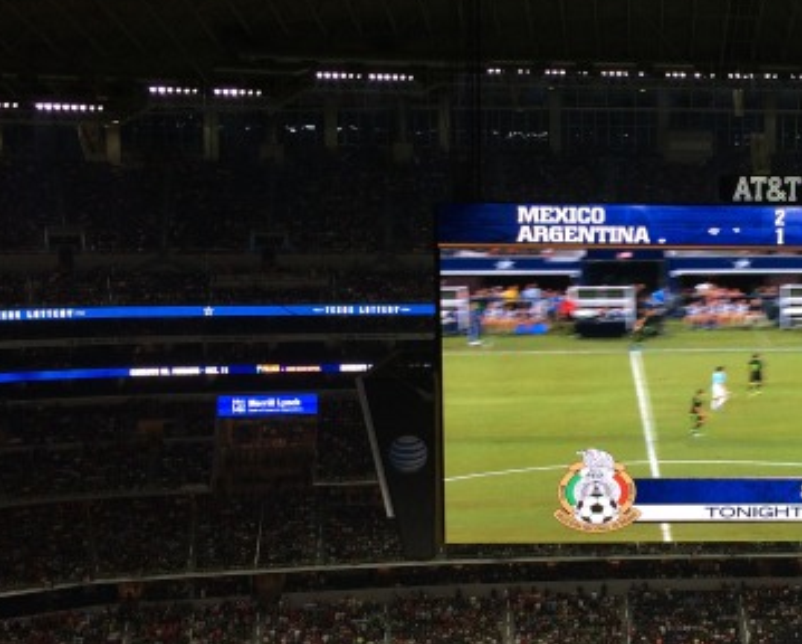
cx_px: 735
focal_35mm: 63
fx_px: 1497
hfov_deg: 28.7
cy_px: 315
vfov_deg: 24.3
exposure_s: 1/120
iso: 50
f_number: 2.2
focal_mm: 4.15
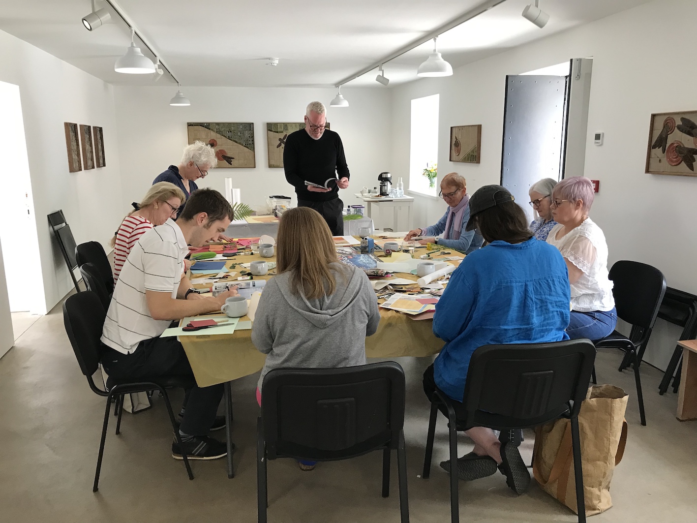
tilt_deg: -10.4
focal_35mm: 28
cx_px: 348
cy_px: 262
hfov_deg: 63.4
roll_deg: +1.7
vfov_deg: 49.8
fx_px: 564
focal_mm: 3.99
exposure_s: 1/32
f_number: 1.8
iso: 40
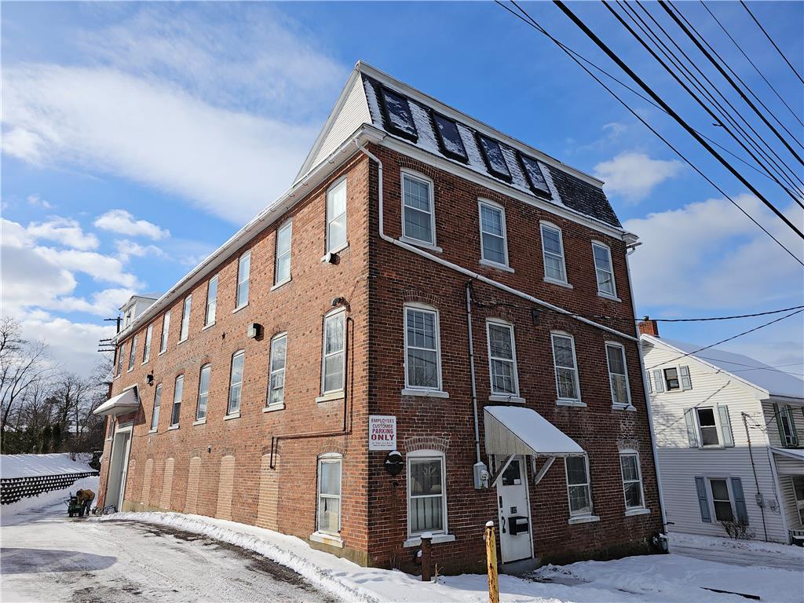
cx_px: 402
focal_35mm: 23
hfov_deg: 73.9
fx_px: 534
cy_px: 302
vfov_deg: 58.9
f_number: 1.7
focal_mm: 6.3
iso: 10
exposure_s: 1/1265
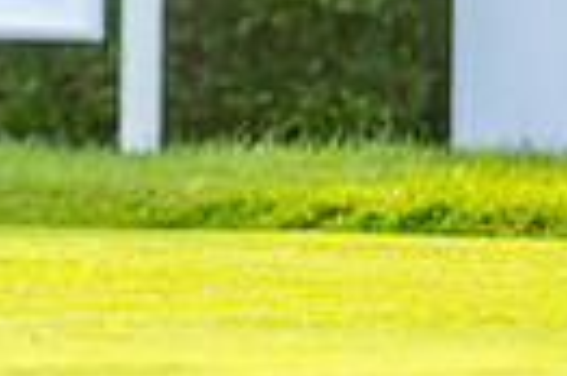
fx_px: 20874
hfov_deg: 1.6
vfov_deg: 1.0
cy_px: -426
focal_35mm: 1327
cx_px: -480
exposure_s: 1/1000
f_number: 4
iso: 400
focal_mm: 300
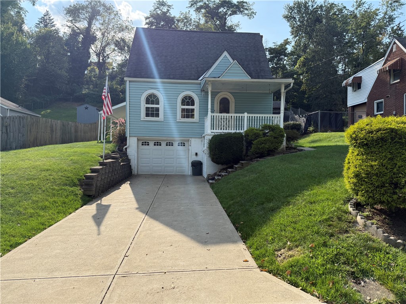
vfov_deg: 56.8
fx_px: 281
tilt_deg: -0.2
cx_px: 203
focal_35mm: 24
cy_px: 152
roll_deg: -1.0
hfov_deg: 71.6
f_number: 1.78
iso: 100
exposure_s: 1/2801
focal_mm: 6.76
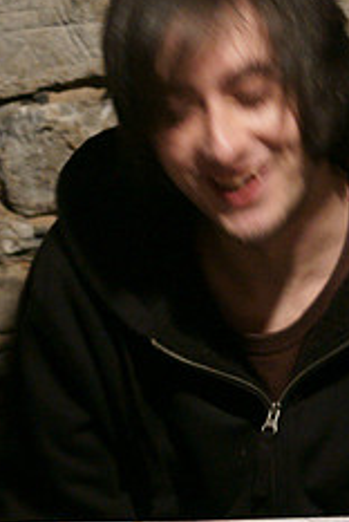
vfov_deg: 10.0
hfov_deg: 6.7
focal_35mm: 205
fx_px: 2976
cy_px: 206
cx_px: 254
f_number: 2.8
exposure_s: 1/25
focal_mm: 55
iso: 1600
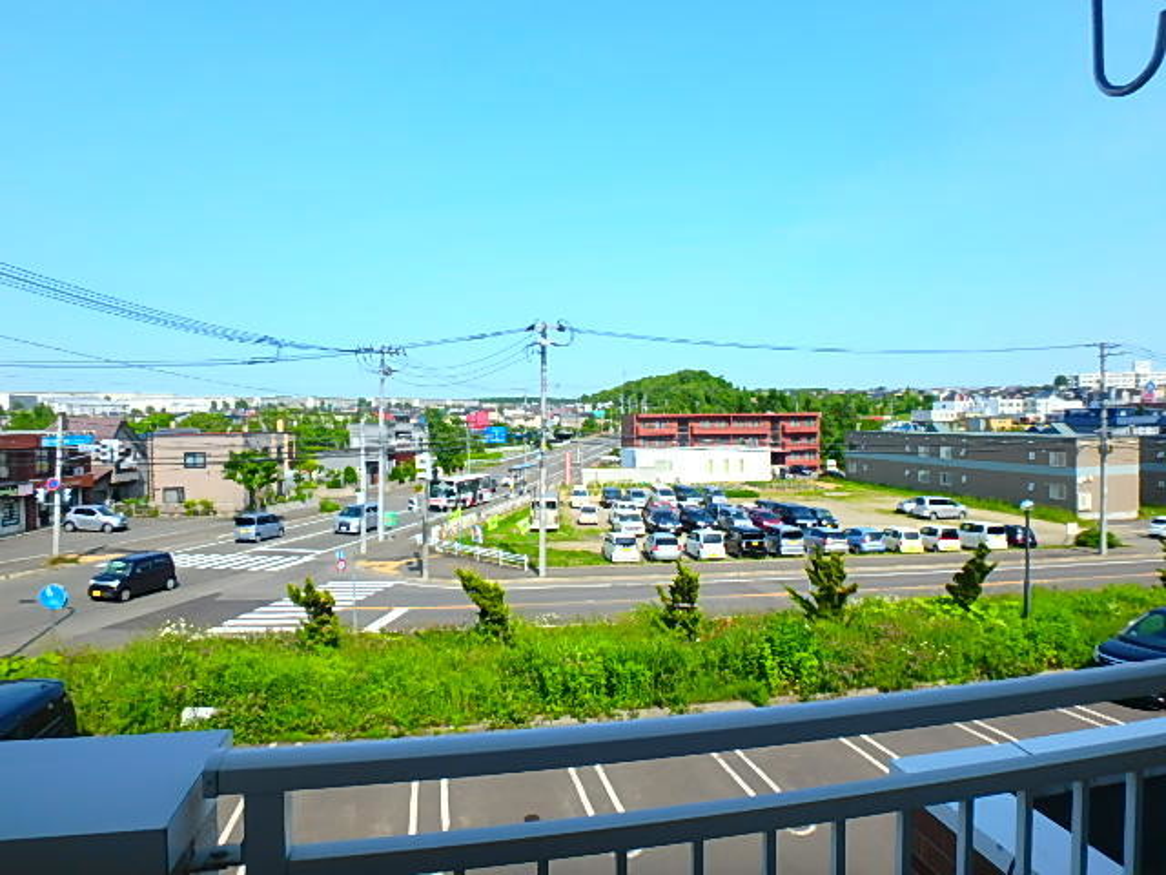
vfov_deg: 63.4
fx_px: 707
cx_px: 583
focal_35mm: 21
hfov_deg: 79.0
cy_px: 438
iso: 125
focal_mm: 3.7
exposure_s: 1/800
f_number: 3.5
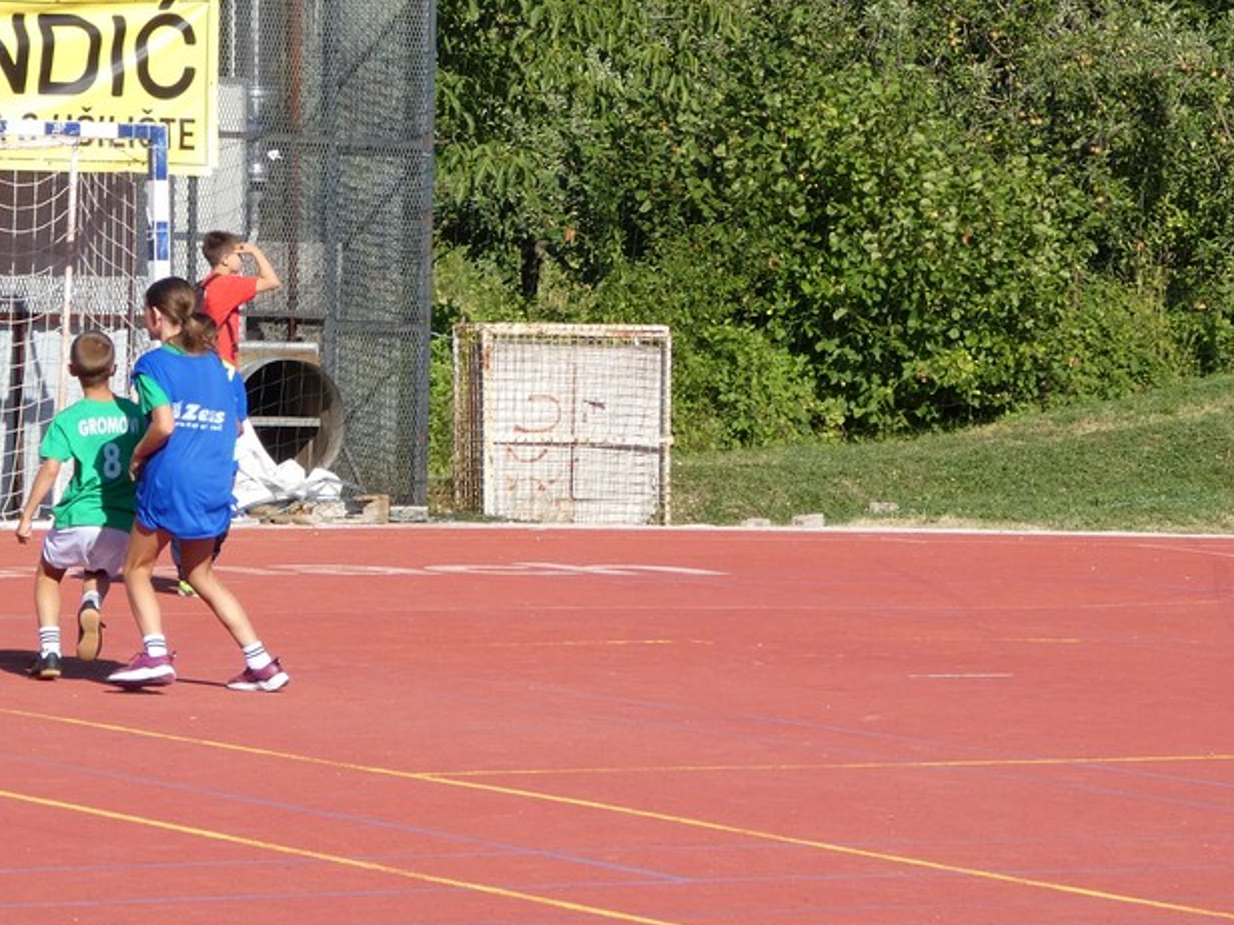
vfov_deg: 8.0
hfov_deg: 10.7
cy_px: 382
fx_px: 6595
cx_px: 689
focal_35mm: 185
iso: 80
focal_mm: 17.1
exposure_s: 1/400
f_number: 4.8
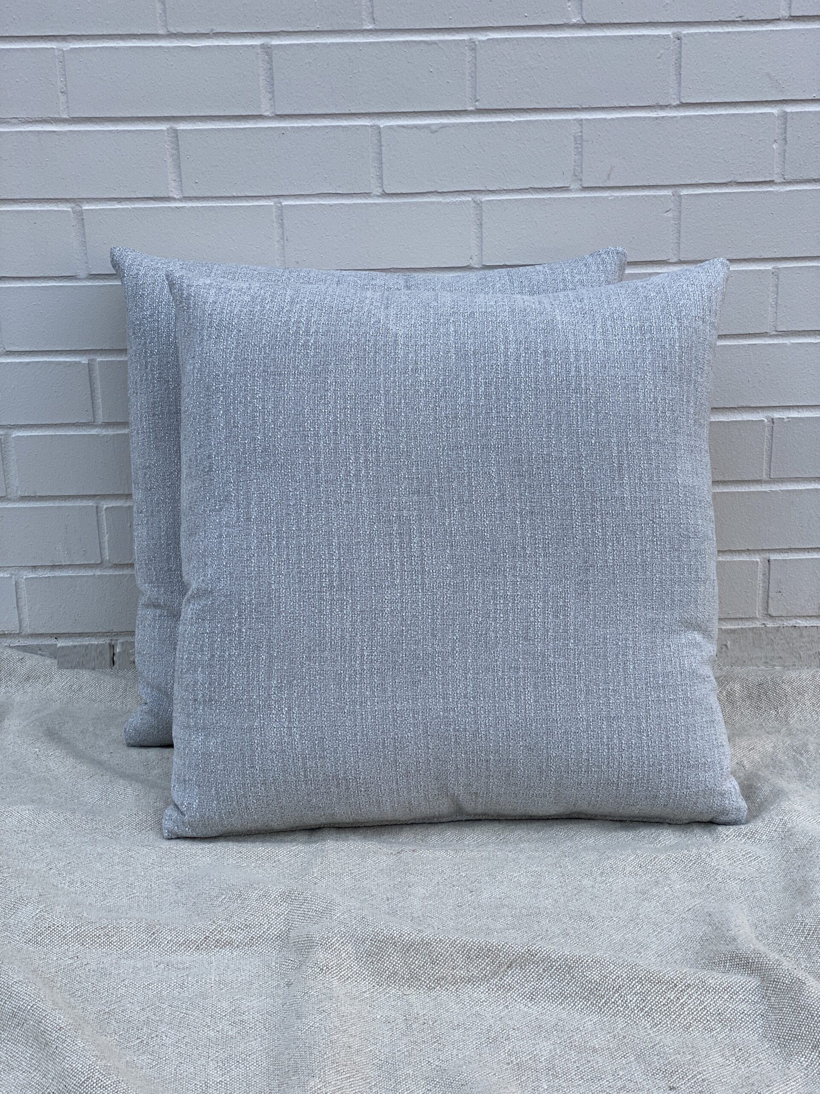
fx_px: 1642
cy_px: 547
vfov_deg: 36.8
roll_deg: +1.4
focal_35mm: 52
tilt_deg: -15.8
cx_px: 410
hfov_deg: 28.0
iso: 32
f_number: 2
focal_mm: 6
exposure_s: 1/122
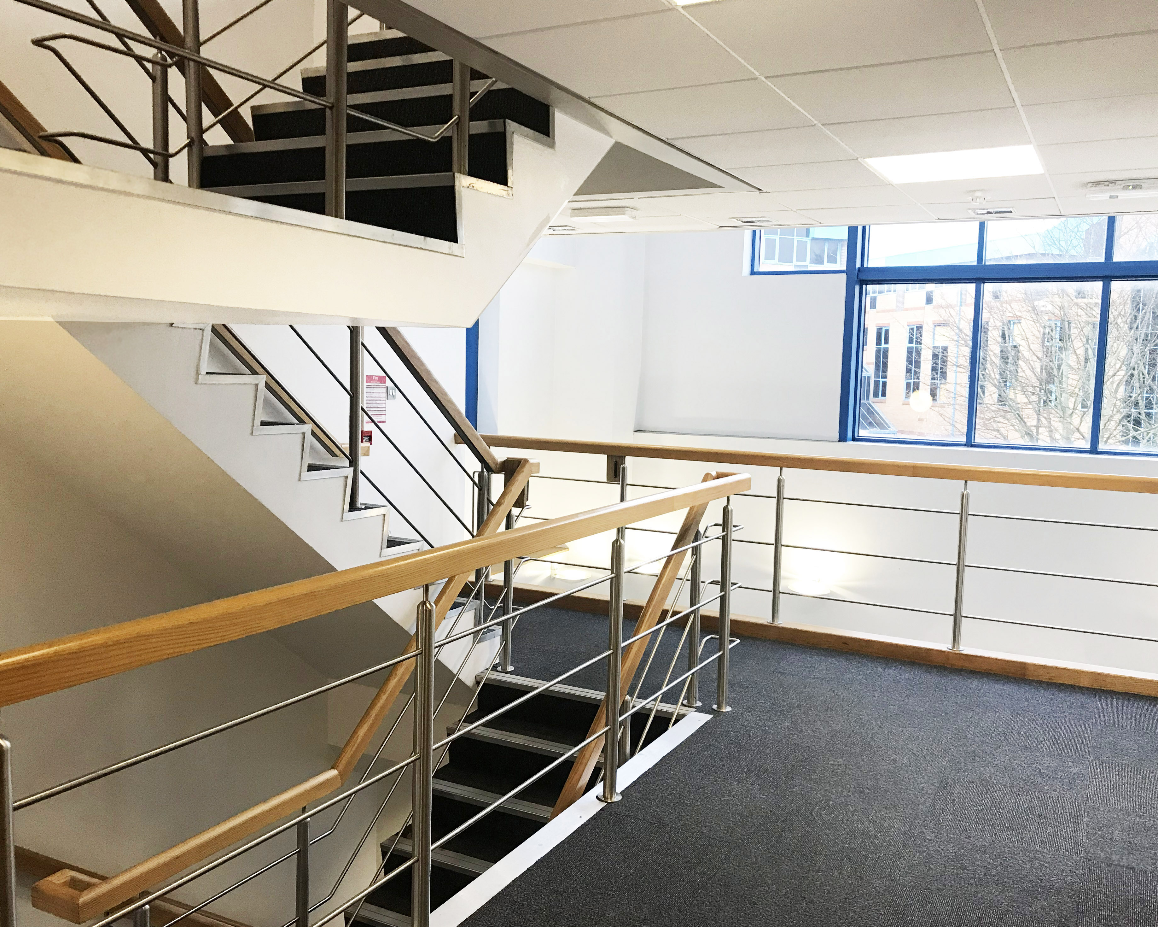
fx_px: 1028
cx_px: 580
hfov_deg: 58.8
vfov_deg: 48.5
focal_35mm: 30
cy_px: 474
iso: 40
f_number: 1.8
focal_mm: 3.99
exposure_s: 1/25
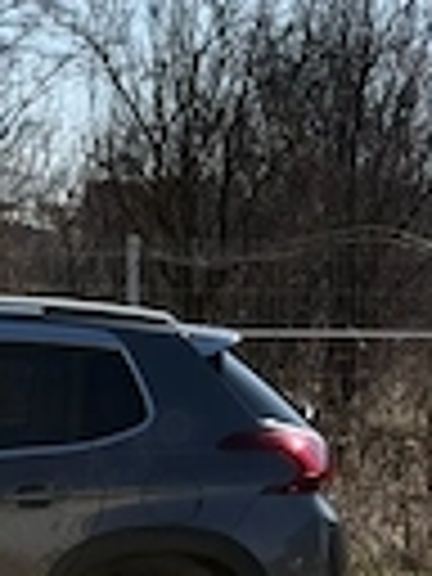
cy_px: 216
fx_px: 2496
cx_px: -212
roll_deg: +0.6
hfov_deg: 9.6
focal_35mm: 150
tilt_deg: +1.7
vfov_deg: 13.2
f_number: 1.78
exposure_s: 1/7874
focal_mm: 6.76
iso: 64
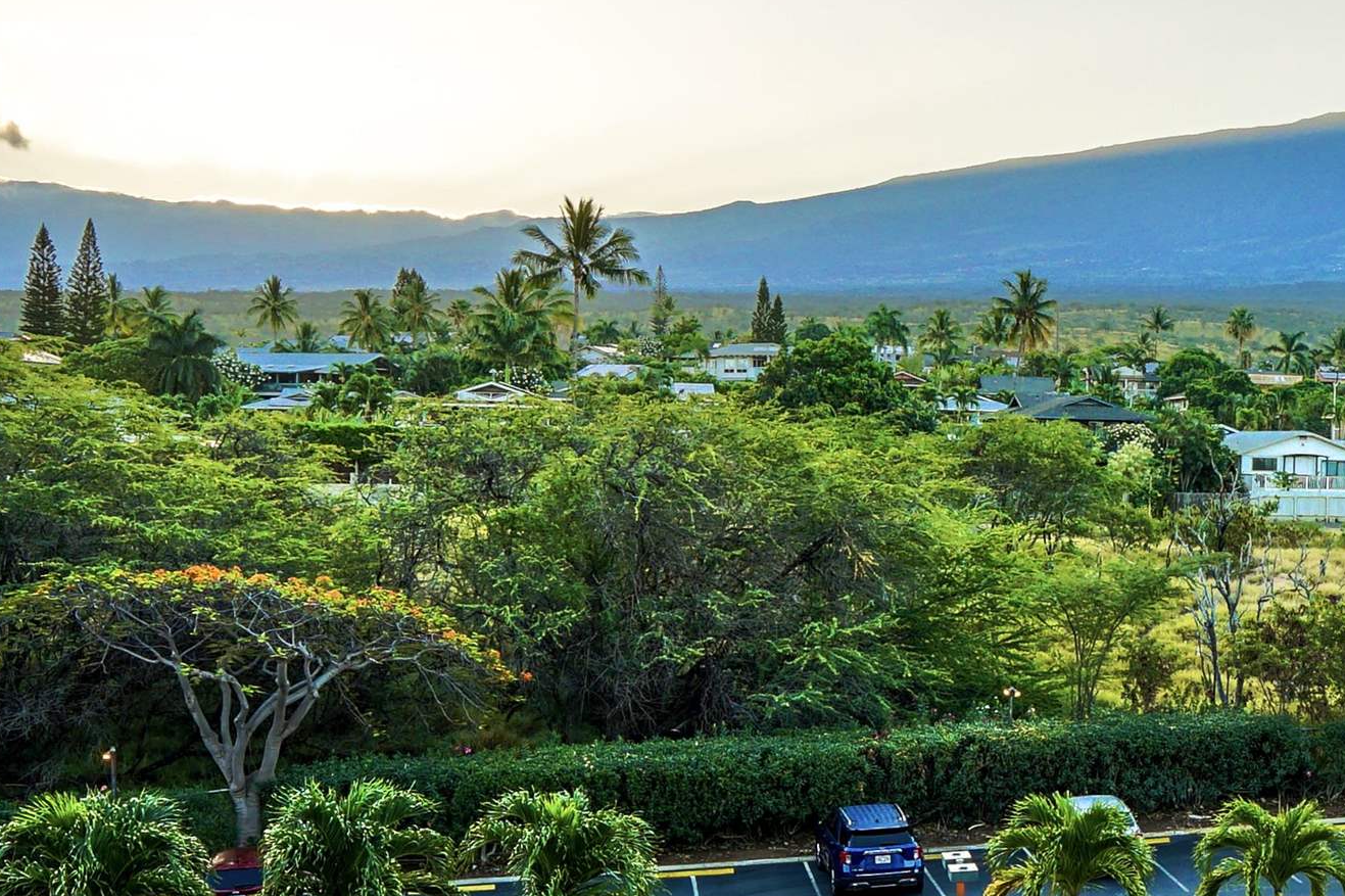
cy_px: 511
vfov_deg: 24.2
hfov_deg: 32.2
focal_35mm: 56
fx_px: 2091
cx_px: 1407
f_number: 11
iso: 125
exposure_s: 1/100
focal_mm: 16
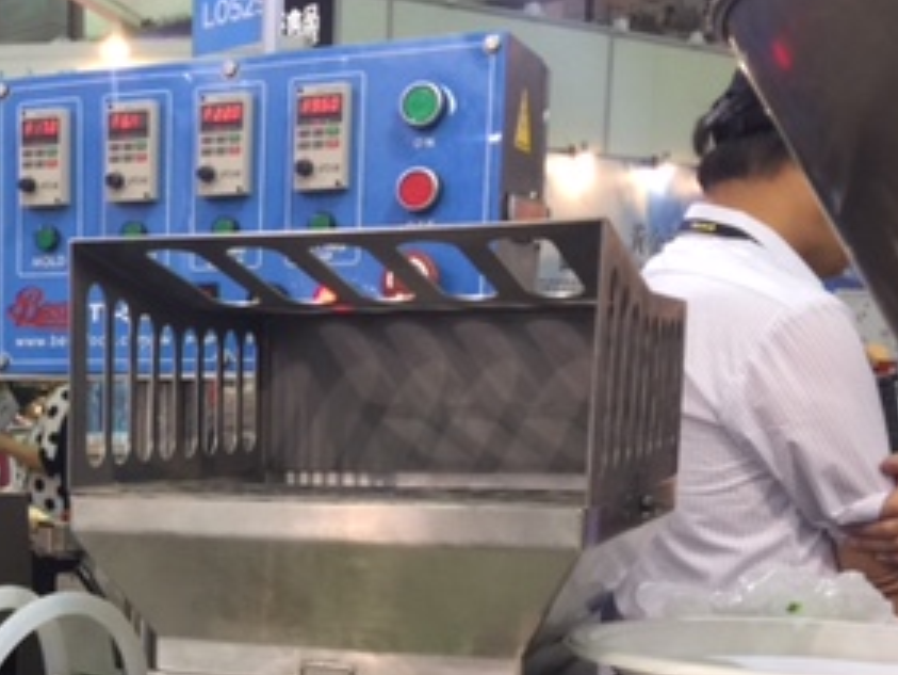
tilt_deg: -9.8
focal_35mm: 66
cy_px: 685
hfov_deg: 27.9
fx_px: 1713
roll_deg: -1.6
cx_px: 38
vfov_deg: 21.4
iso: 32
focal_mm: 4.15
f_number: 2.2
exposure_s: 1/15
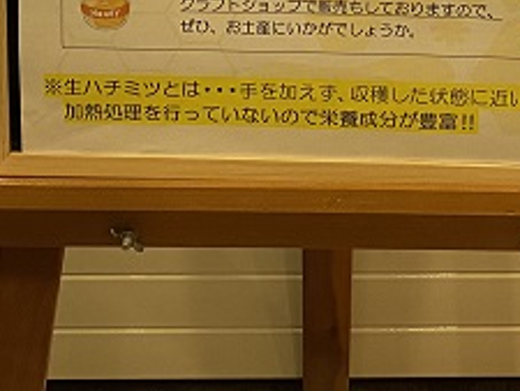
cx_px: 311
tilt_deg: -24.4
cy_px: -228
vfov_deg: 14.5
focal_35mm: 94
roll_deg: -0.5
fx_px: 1413
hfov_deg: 20.8
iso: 100
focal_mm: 4.25
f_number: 1.8
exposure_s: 1/60
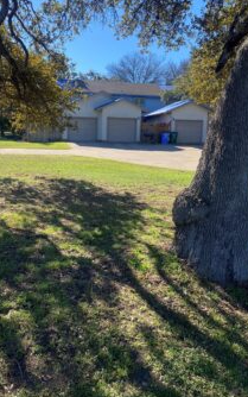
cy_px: 183
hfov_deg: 38.2
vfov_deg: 58.1
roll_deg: -1.9
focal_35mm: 33
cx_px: 100
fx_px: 357
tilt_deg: -6.4
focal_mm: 4.25
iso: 32
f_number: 1.8
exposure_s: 1/1034
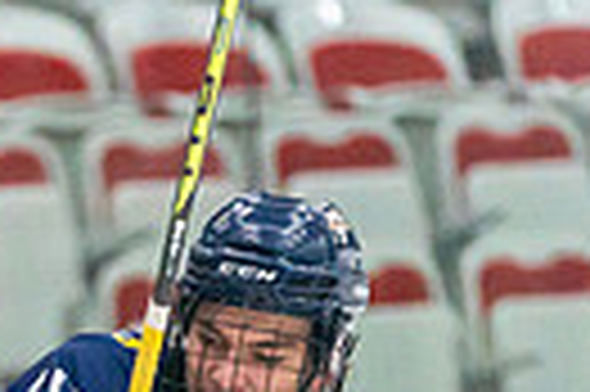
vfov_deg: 1.9
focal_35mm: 731
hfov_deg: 2.8
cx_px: 50
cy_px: 782
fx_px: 11965
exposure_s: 1/1600
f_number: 2.8
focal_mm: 165
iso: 4000
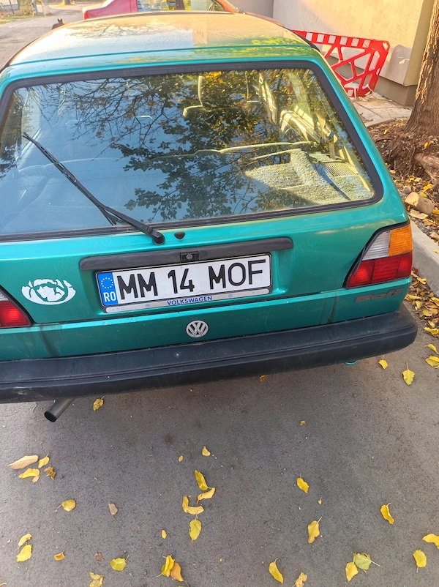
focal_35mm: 24
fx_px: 406
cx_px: 220
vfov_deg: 71.6
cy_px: 294
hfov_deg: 56.7
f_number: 1.75
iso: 1063
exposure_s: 1/100
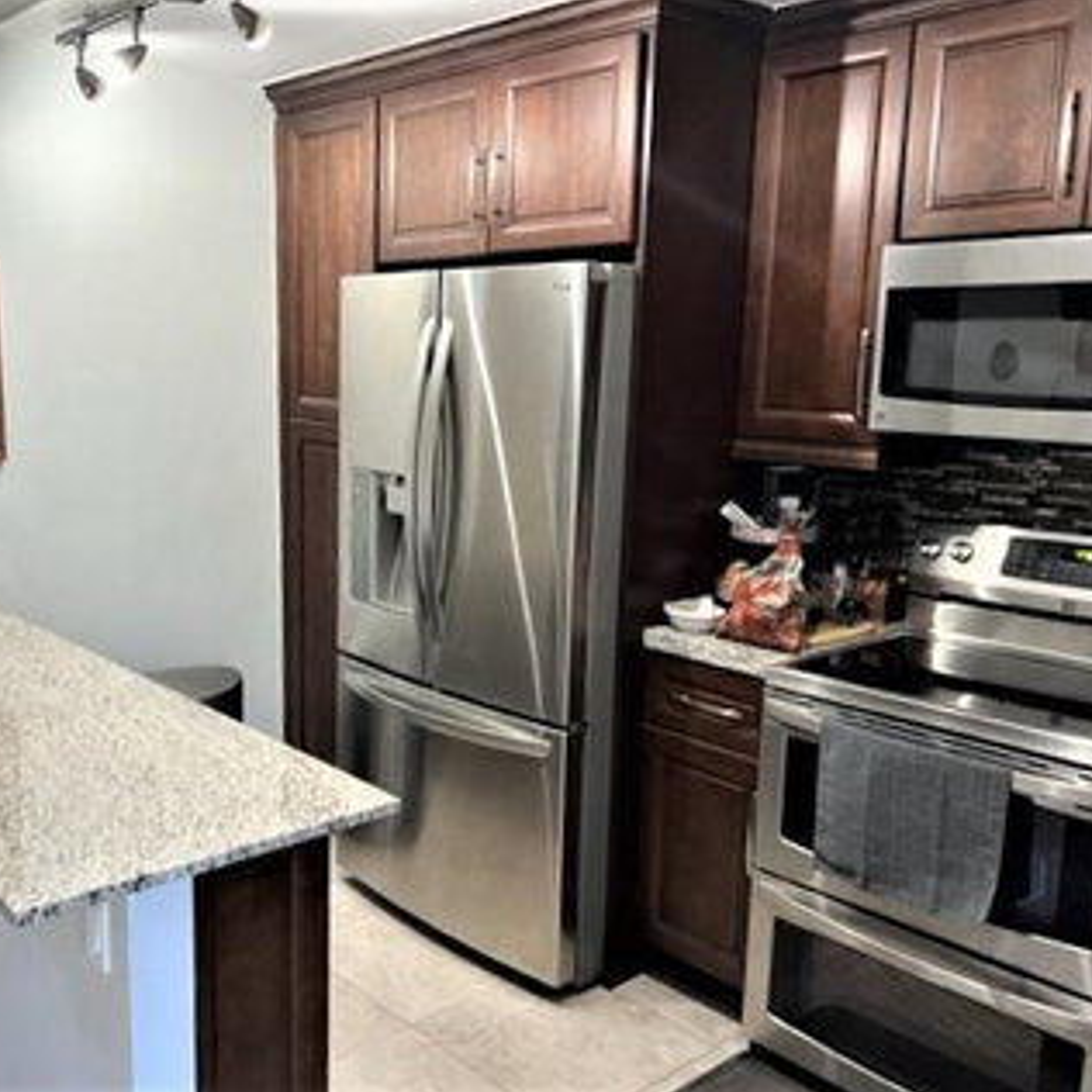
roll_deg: +1.9
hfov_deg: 51.9
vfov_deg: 52.5
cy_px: 549
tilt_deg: -9.8
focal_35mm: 31
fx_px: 1106
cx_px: 403
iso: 125
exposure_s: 1/60
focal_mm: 5.7
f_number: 1.5
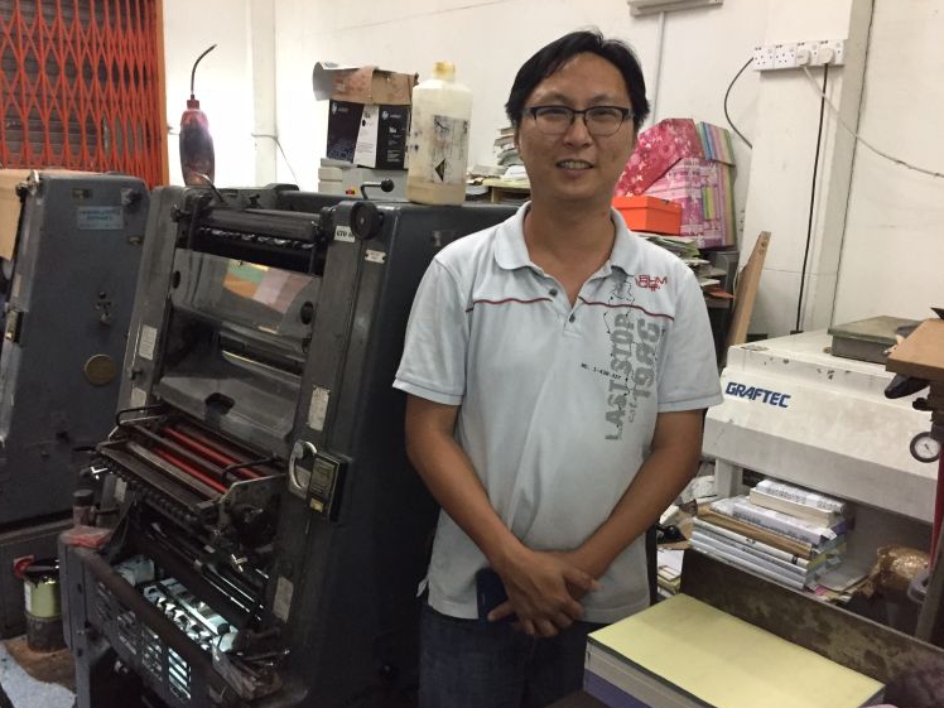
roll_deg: -2.8
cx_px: 453
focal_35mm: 31
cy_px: 367
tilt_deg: -12.9
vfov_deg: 45.4
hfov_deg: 58.3
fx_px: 845
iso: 250
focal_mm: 4.15
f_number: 2.2
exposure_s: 1/25
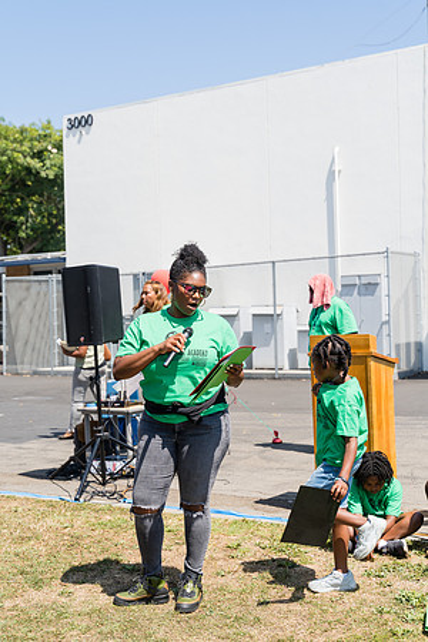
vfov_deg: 41.9
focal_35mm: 47
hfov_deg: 28.6
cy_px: 321
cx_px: 214
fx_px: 838
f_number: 4
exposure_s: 1/640
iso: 100
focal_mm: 47
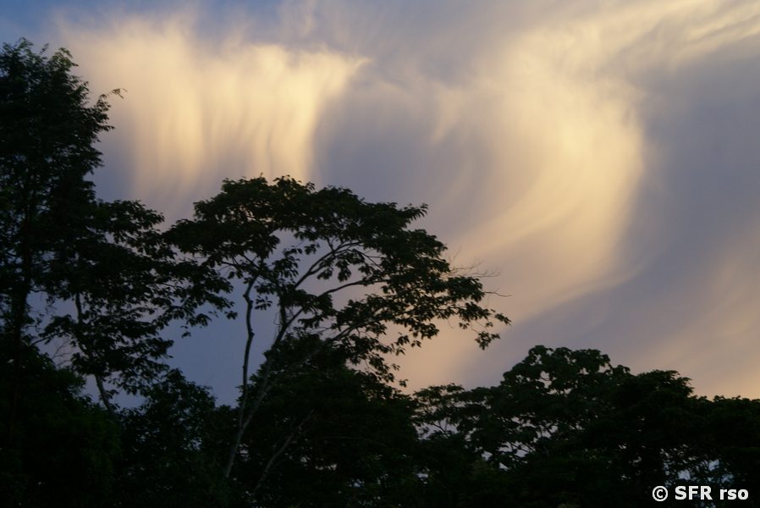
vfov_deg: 13.1
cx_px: 380
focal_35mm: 105
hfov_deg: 19.4
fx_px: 2218
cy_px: 254
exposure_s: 1/125
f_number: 5.6
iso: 320
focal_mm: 70
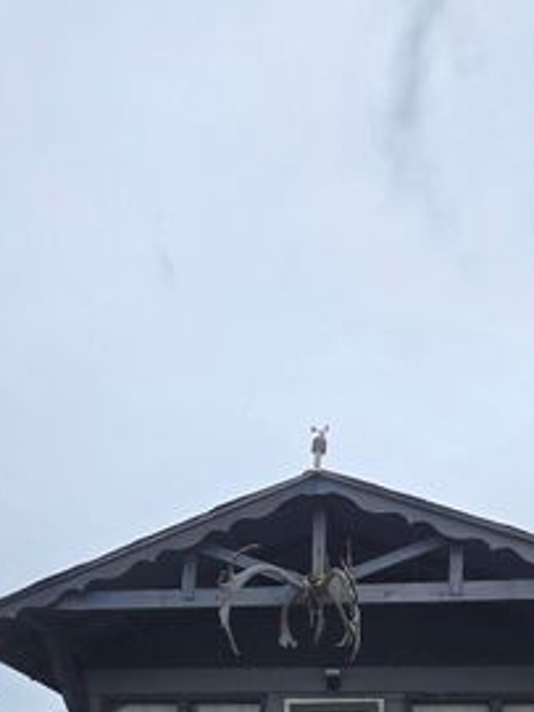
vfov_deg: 41.4
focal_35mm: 32
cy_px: 832
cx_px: 326
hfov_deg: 43.9
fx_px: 659
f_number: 2.2
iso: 25
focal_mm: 1.7
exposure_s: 1/1084
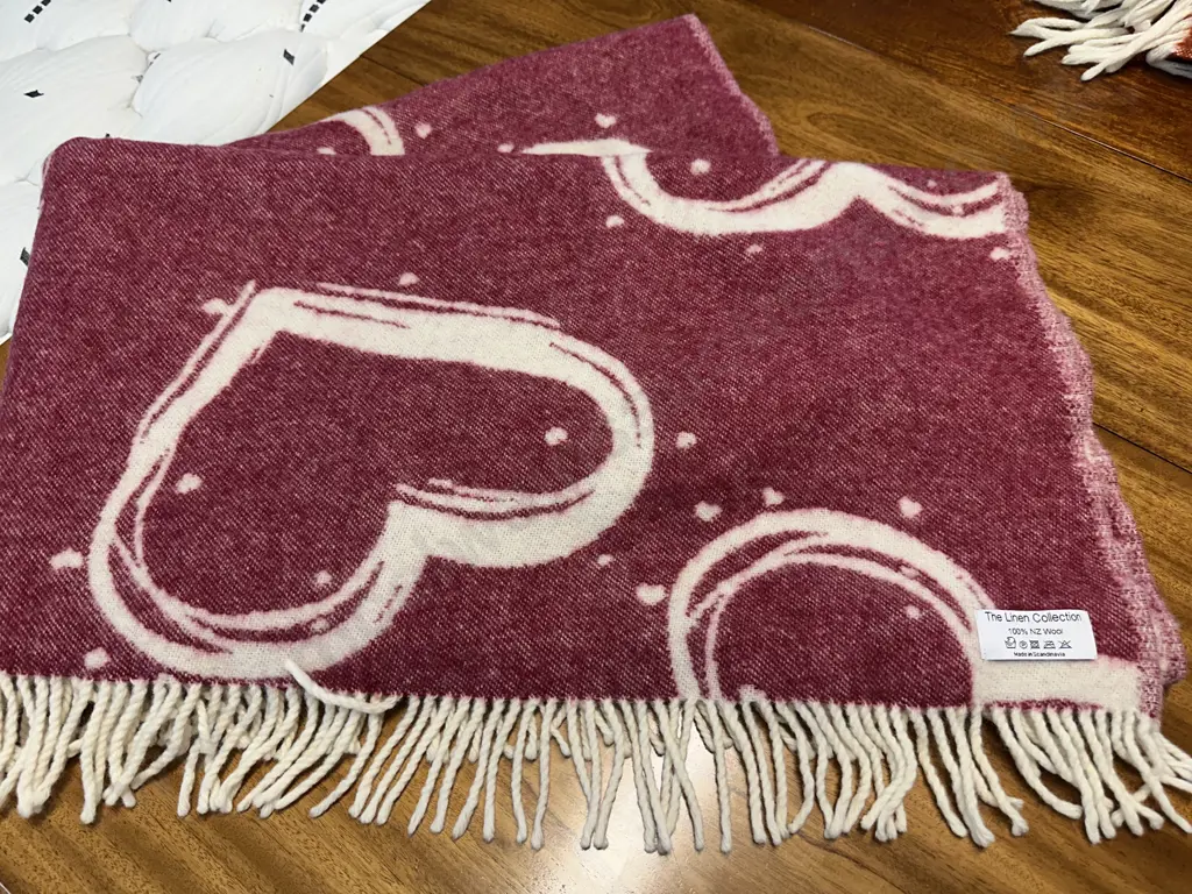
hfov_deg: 71.6
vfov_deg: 56.8
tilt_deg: -61.0
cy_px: 447
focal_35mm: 24
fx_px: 826
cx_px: 596
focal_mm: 6.86
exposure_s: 1/100
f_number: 1.78
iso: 160
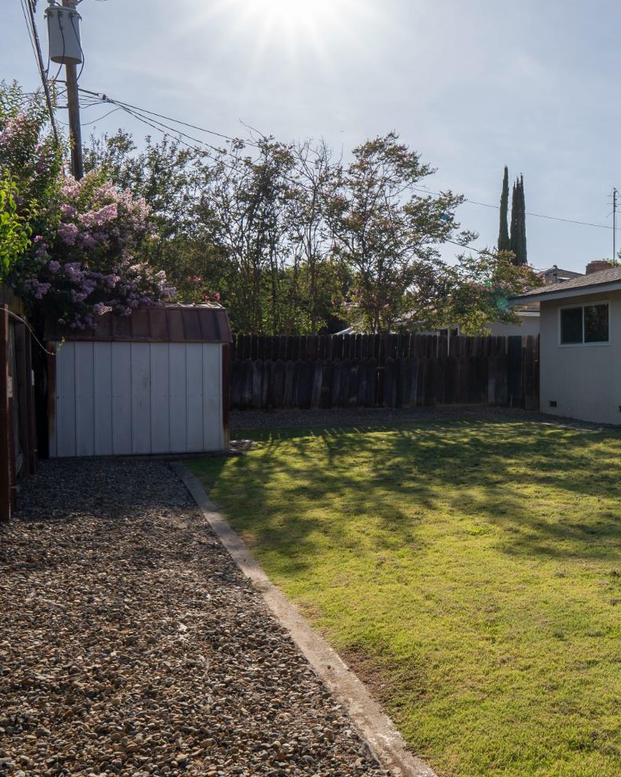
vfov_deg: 52.8
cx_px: 556
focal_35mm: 34
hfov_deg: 40.2
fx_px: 781
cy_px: 388
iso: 100
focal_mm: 16
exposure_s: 1/125
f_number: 9
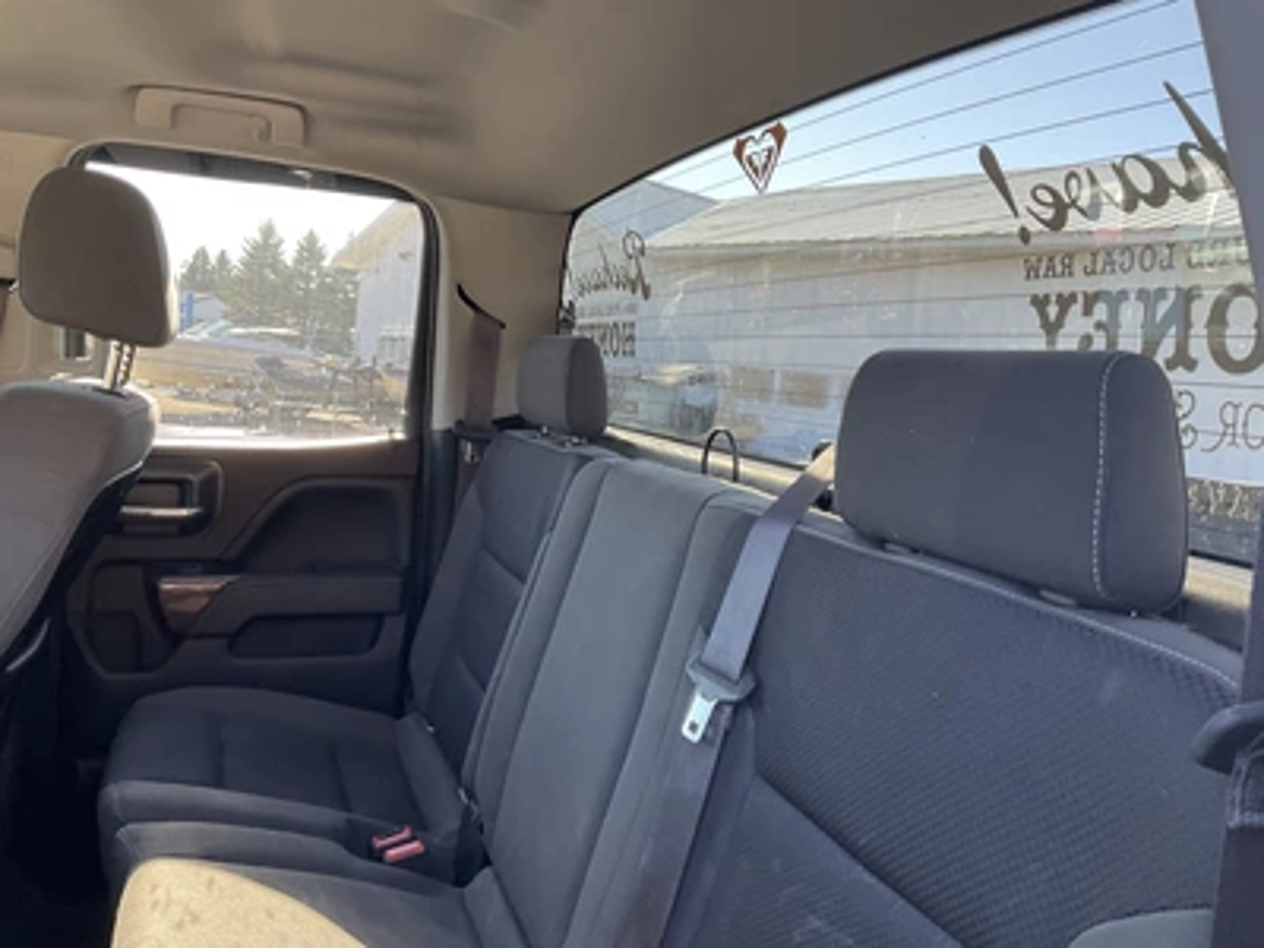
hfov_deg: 61.7
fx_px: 1059
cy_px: 474
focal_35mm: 29
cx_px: 632
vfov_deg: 48.2
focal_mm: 3
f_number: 1.8
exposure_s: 1/122
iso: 50
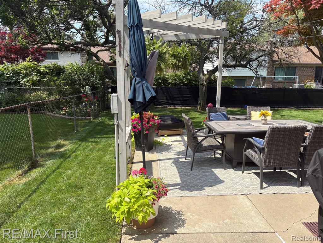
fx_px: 243
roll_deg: +0.3
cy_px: 122
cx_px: 162
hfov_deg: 67.3
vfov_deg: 53.1
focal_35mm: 26
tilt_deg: -11.7
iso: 50
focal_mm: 5.96
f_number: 1.6
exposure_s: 1/2075
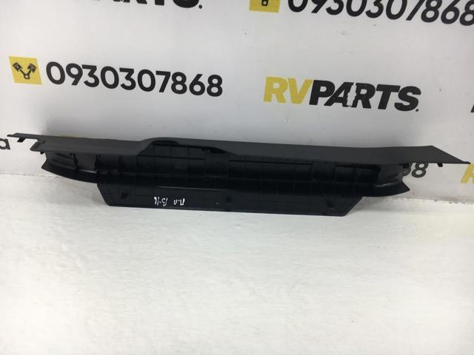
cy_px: 178
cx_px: 237
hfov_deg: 61.7
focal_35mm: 29
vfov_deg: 48.2
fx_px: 397
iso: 25
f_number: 2.2
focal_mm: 4.15
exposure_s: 1/50
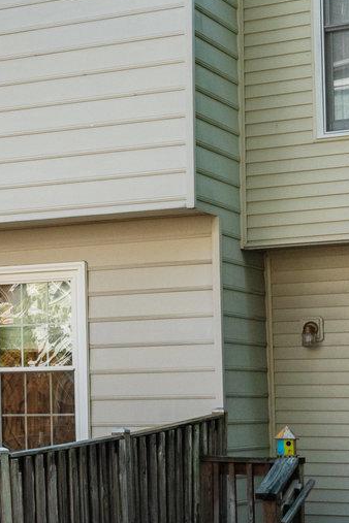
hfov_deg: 11.4
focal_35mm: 109
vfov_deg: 18.8
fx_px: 1585
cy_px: 263
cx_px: -334
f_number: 8
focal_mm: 27
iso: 400
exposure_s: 1/640
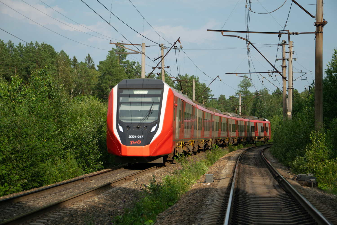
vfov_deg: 14.7
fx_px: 871
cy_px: 112
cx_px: 168
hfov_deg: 21.9
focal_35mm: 93
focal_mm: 62
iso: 100
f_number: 5.3
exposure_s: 1/250
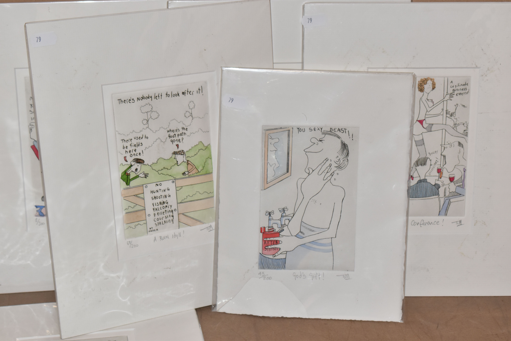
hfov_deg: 28.1
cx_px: 256
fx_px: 1022
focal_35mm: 72
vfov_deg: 18.9
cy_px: 170
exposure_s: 1/60
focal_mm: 48
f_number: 7.1
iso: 800
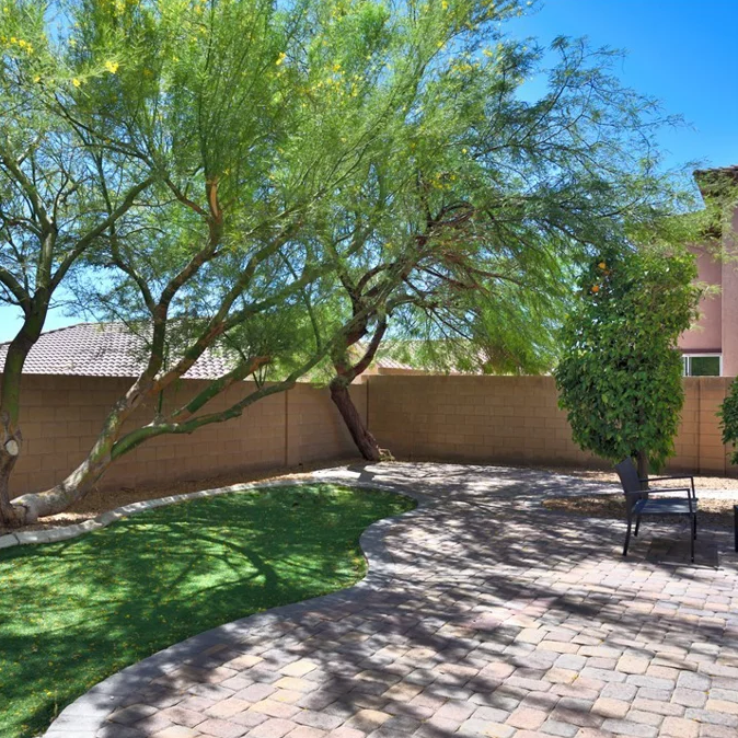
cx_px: 311
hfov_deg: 52.3
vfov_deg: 52.5
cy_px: 370
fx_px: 748
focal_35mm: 31
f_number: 8
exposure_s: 1/250
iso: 100
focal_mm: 24
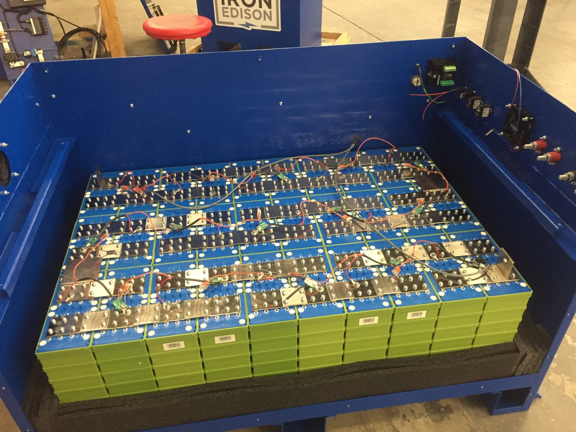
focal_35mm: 29
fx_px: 483
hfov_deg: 61.7
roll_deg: +0.8
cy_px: 216
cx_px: 288
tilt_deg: -36.8
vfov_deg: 48.2
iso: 250
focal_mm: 4.15
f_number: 2.2
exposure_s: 1/30
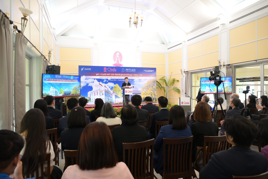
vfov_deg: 53.1
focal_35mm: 24
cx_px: 134
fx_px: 179
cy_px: 90
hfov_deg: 73.8
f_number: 4
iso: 2000
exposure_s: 1/200
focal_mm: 24
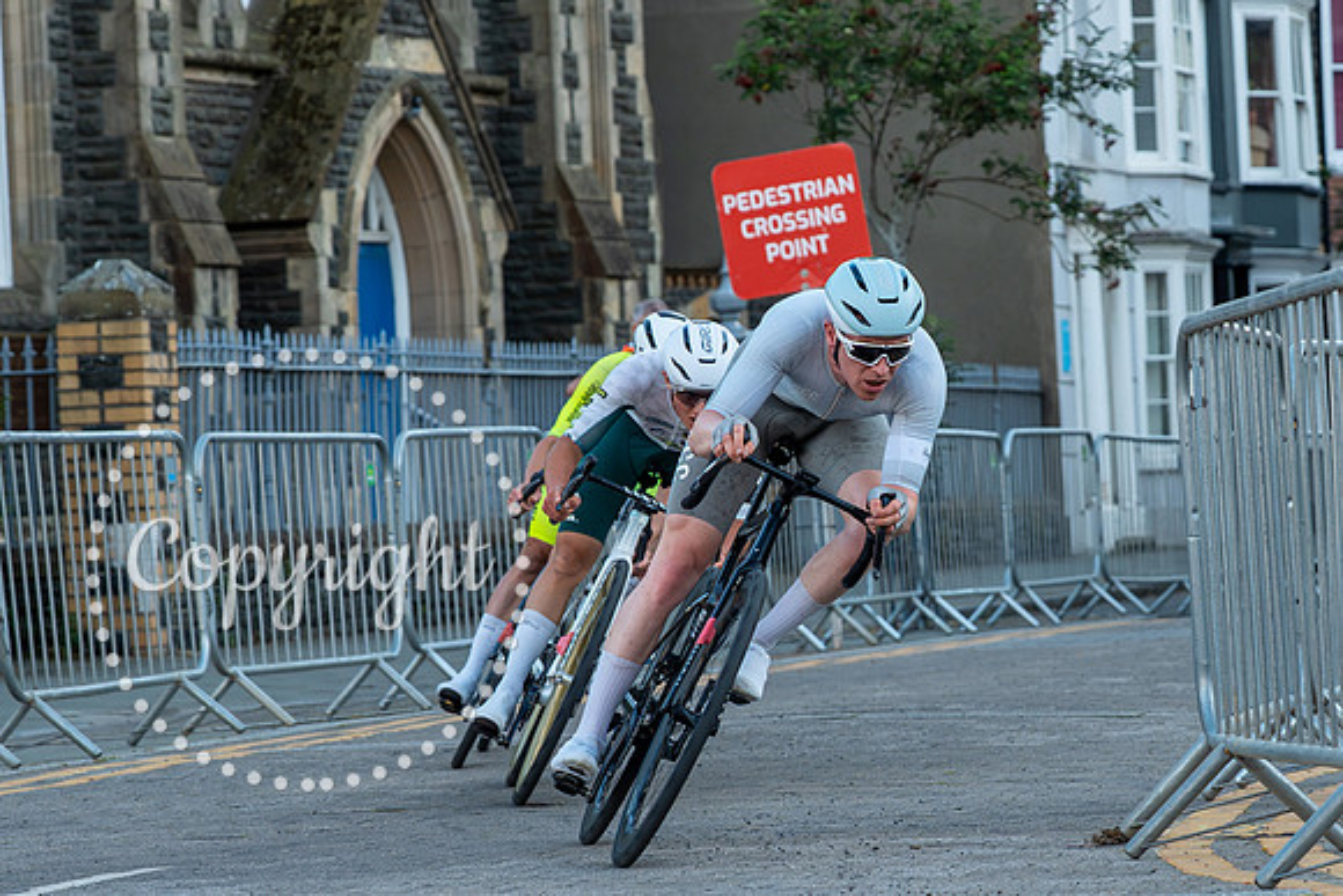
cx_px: 821
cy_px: 382
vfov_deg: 7.7
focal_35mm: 178
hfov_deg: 11.5
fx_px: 6659
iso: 400
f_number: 3.5
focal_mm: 70
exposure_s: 1/800
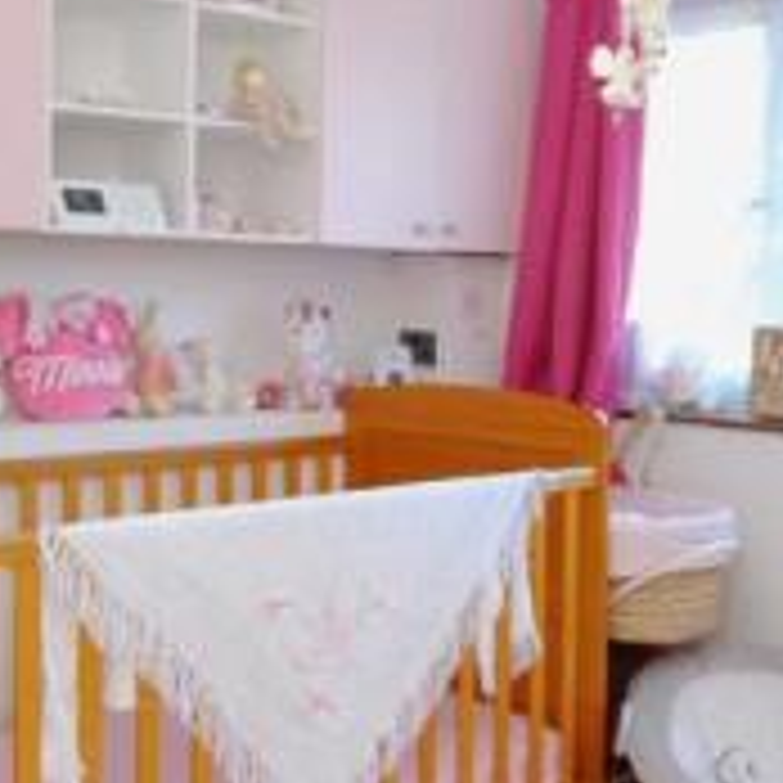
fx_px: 1228
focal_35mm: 48
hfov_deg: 35.4
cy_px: 331
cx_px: 385
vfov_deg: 35.3
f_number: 5.6
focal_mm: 10
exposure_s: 1/10
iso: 125
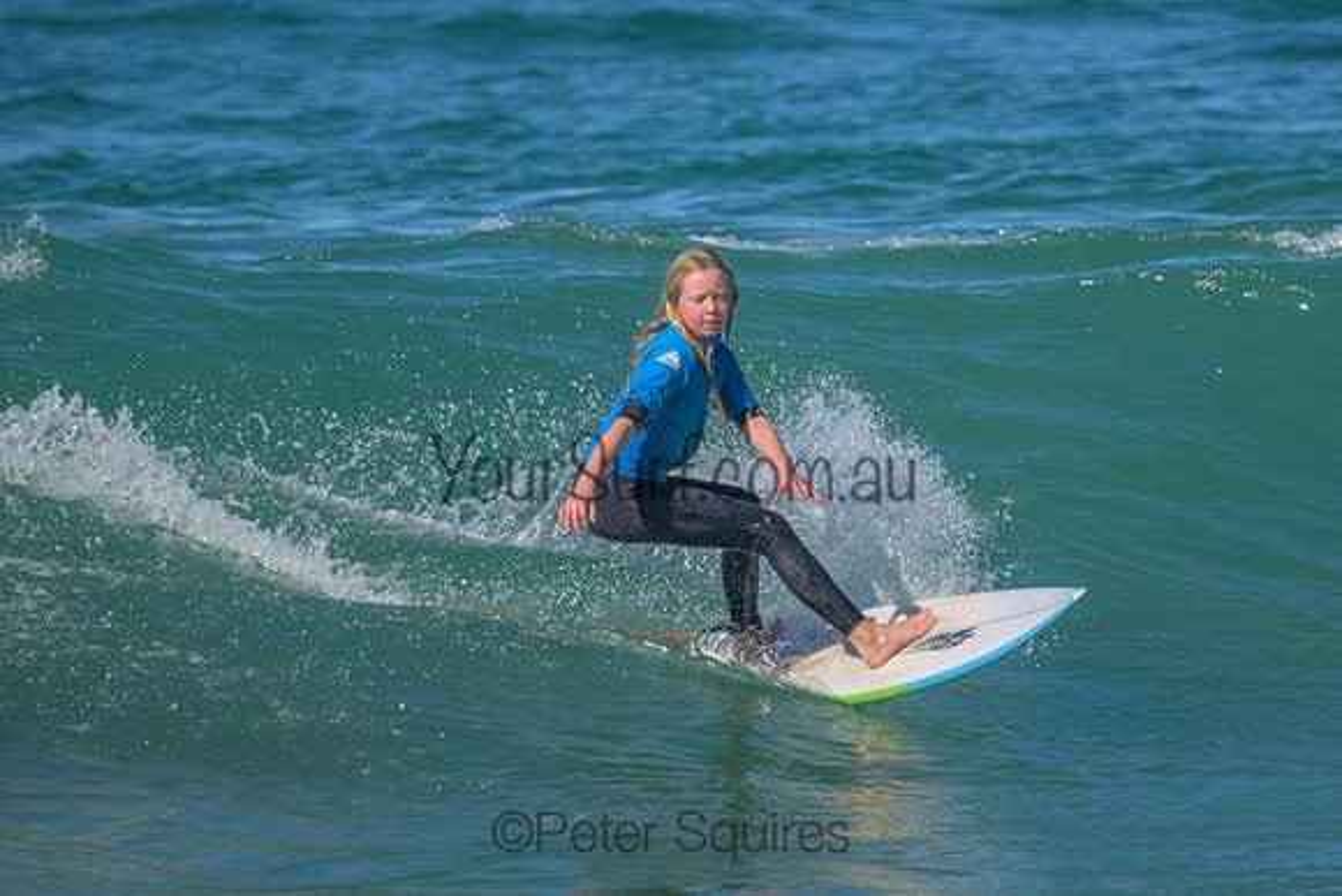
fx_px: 41023
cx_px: 801
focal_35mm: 1100
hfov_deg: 1.9
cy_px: 281
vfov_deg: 1.3
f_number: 11
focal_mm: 800
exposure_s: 1/2000
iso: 2800
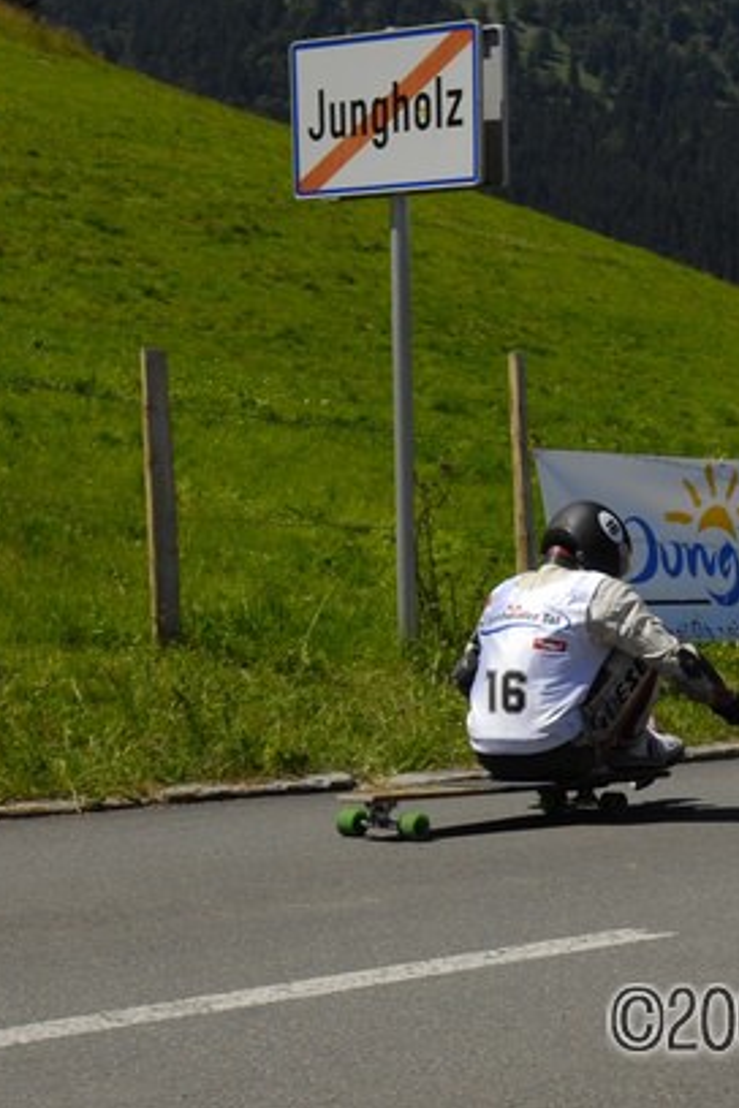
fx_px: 2611
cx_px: 595
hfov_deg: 16.0
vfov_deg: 24.0
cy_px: 519
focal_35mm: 85
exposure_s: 1/500
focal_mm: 35
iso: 200
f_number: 9
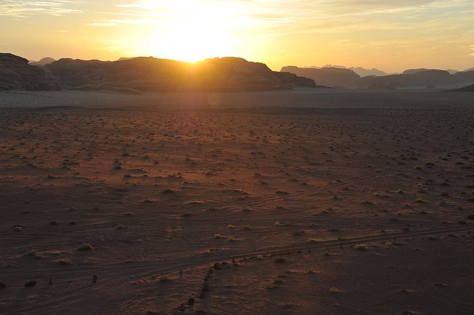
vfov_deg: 26.0
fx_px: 684
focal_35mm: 52
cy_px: 158
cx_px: 237
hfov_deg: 38.2
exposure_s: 1/200
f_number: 7.1
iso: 200
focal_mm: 52
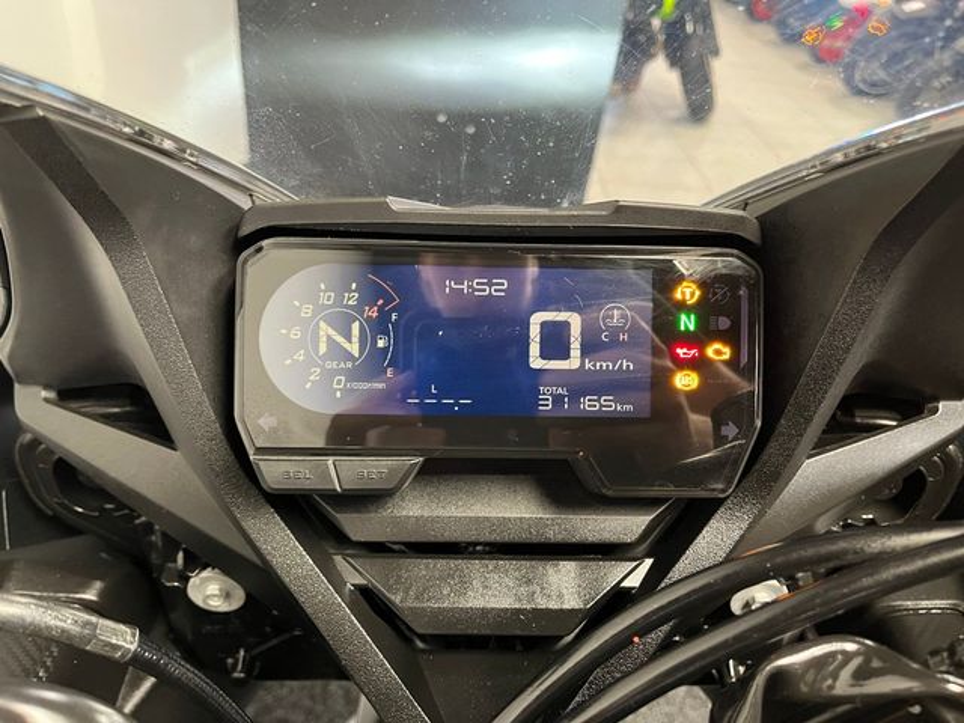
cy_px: 362
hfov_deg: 67.3
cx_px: 482
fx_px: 724
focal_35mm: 26
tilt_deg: -35.6
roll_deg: -7.3
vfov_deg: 53.1
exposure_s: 1/33
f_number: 1.6
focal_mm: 5.1
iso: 500
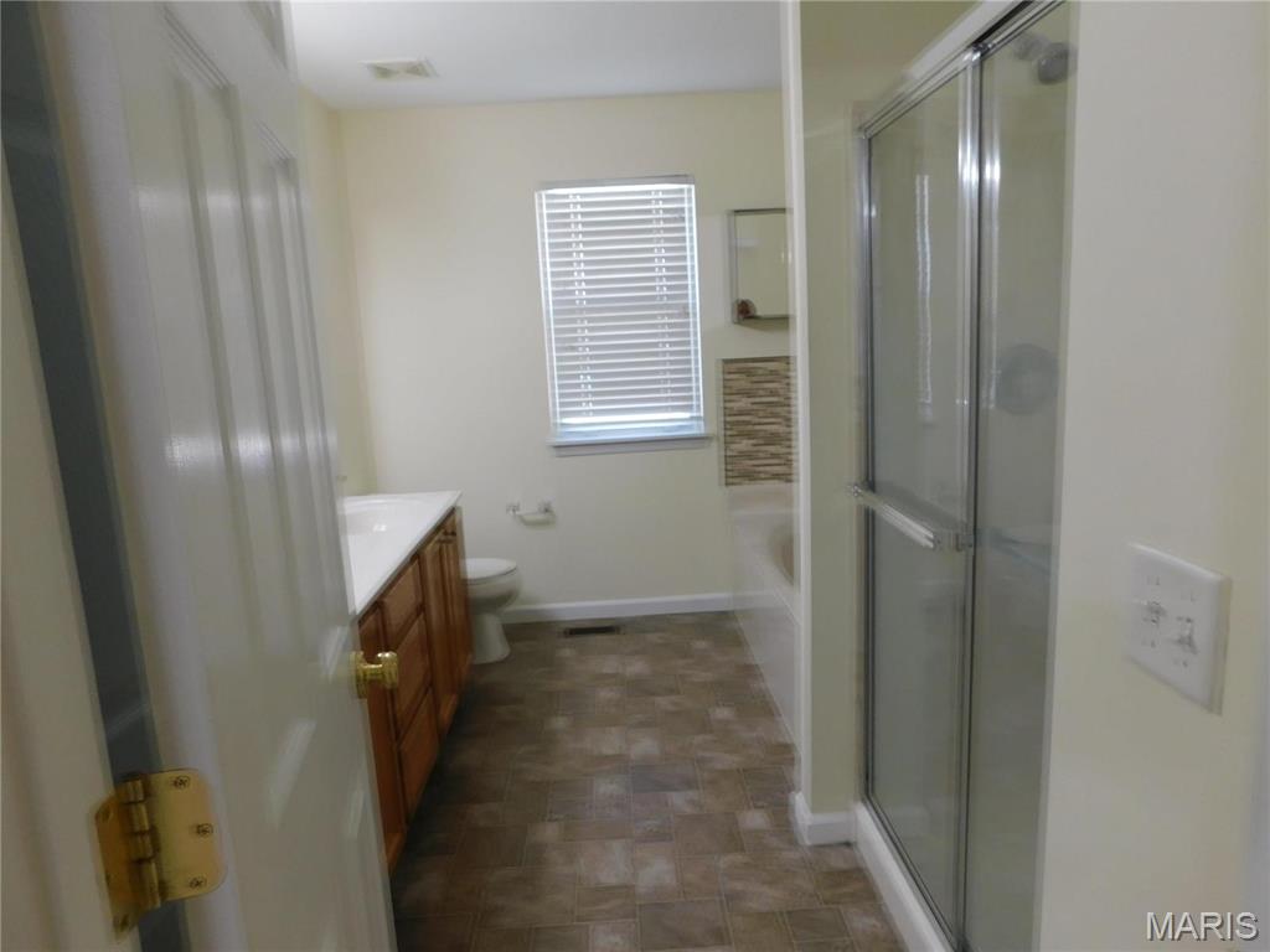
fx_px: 844
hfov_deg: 73.9
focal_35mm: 23
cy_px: 476
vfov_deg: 58.9
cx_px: 635
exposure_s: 1/30
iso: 140
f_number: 3
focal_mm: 4
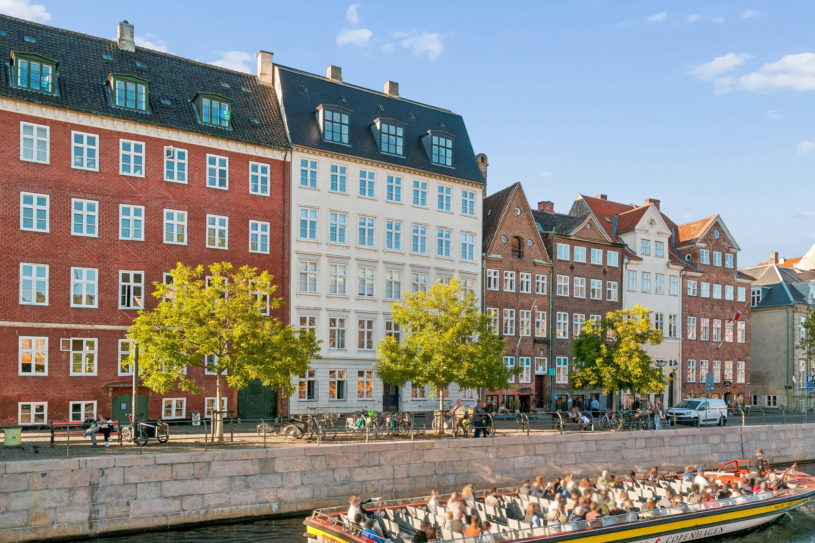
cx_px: 408
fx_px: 645
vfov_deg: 45.7
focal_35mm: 28
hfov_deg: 64.6
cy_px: 272
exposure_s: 1/250
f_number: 10
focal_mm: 19
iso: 200
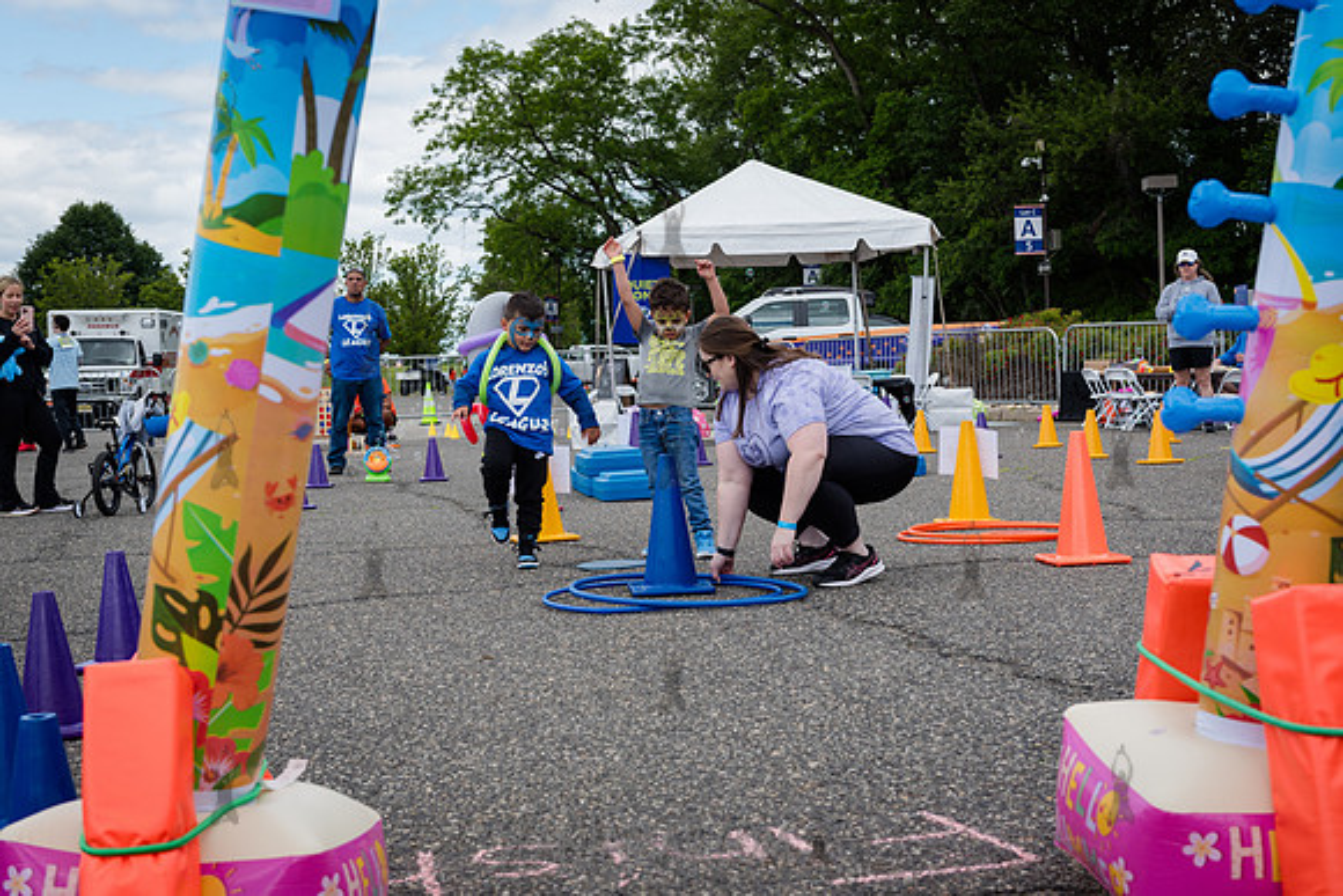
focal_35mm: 55
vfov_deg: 24.6
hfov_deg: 36.2
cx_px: 672
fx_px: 2052
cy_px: 448
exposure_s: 1/640
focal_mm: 55
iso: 400
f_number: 6.3
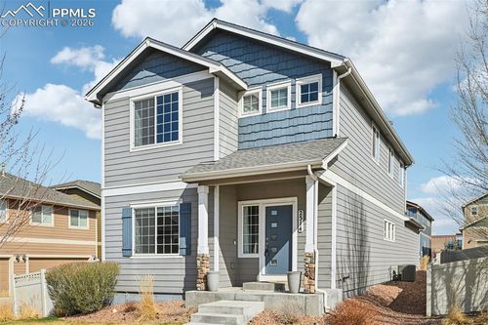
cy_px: 162
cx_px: 244
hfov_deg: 61.9
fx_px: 407
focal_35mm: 30
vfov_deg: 43.6
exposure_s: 1/80
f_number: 11
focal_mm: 30
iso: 64
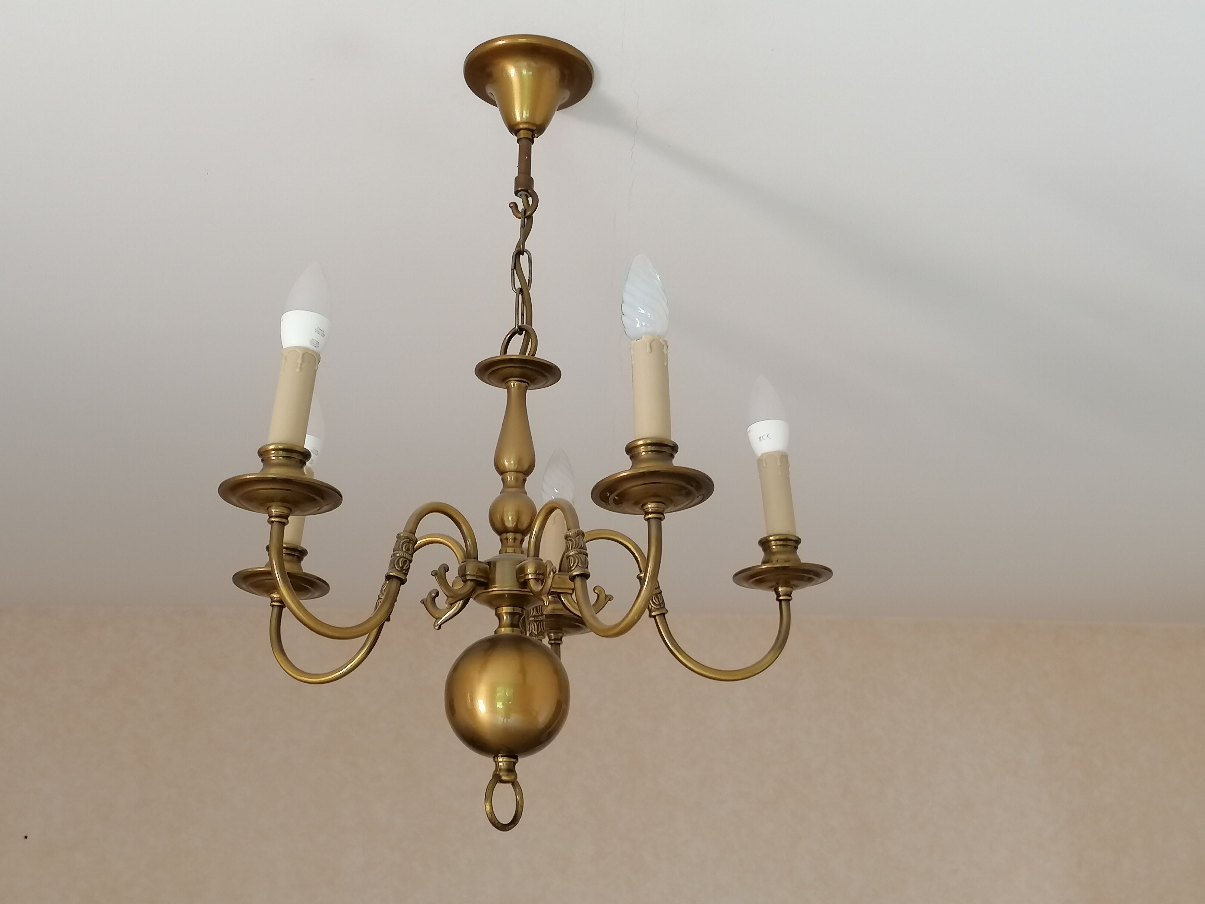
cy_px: 452
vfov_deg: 35.1
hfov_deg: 45.8
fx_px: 1427
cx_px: 602
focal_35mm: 41
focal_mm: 4.75
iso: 125
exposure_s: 1/33.3
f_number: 1.8
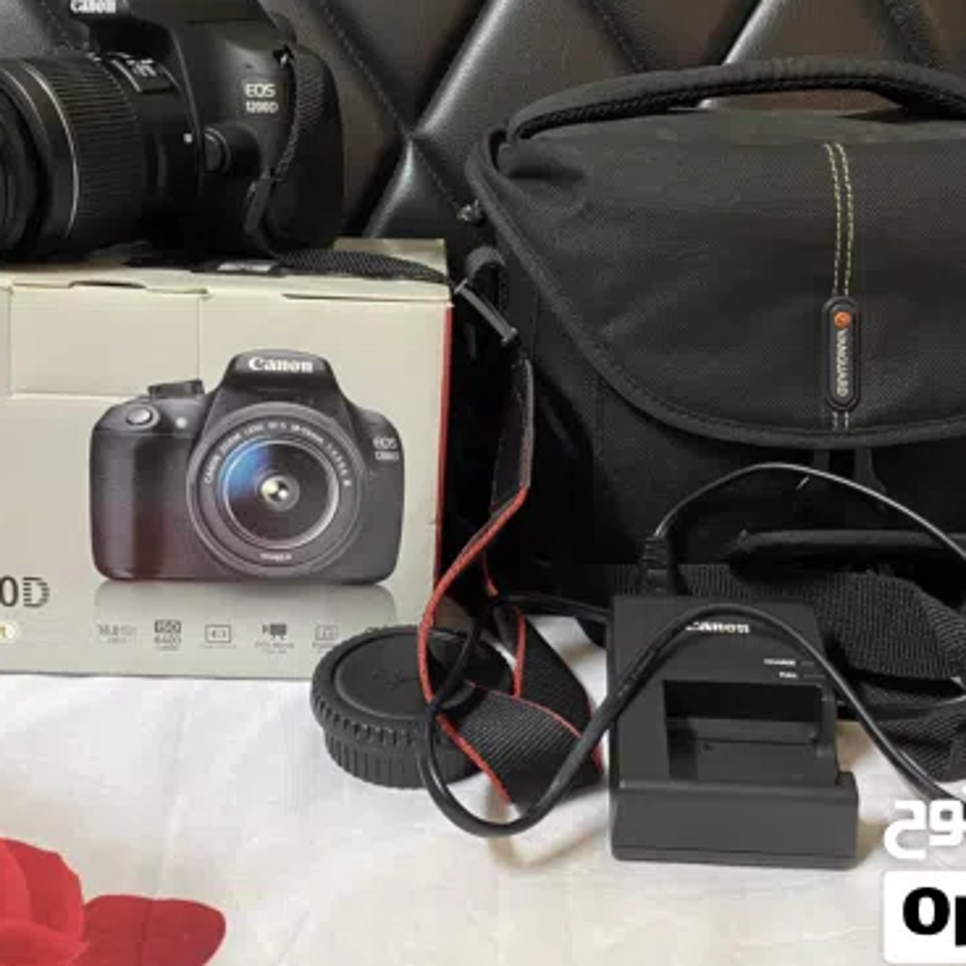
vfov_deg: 41.7
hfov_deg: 41.9
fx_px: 1263
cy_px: 396
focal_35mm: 40
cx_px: 488
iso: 500
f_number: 1.8
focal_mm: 4.25
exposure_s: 1/25
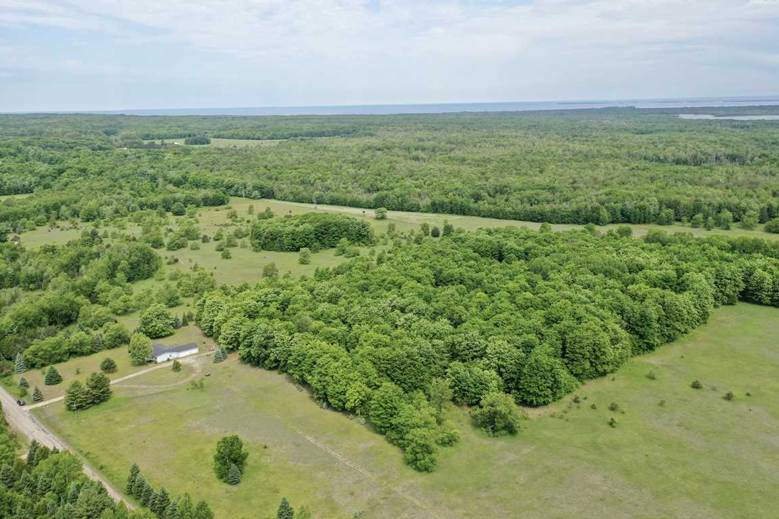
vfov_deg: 42.3
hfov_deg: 60.2
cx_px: 416
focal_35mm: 31
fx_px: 671
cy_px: 266
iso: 100
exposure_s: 1/1000
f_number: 3.2
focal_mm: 10.26
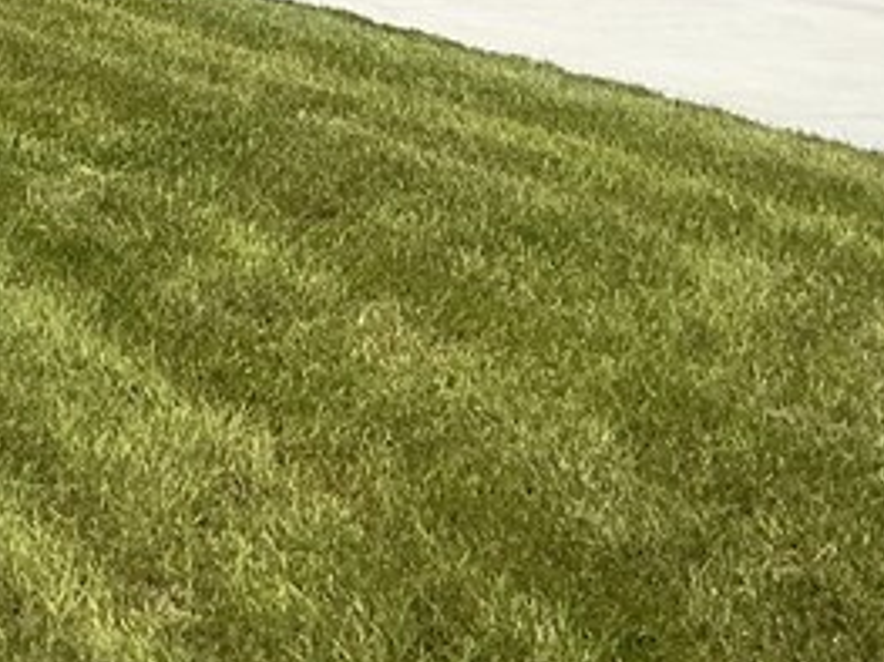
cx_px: -87
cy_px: -420
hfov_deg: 16.9
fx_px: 2884
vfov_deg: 12.3
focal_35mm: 113
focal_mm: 3
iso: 25
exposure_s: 1/2538
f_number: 1.8
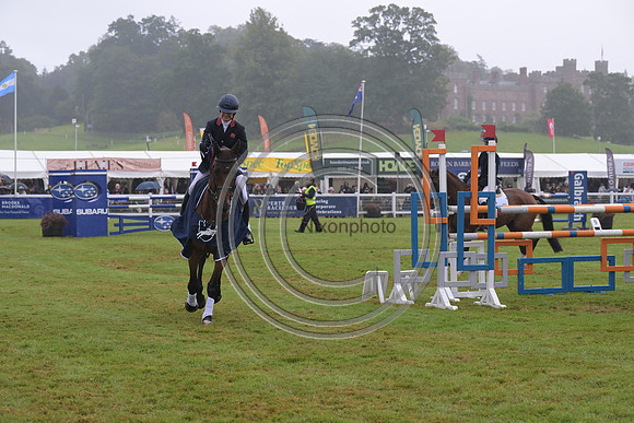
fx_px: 1691
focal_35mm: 96
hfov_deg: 21.2
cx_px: 317
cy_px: 212
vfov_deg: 14.3
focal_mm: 96
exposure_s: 1/800
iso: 720
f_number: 5.6
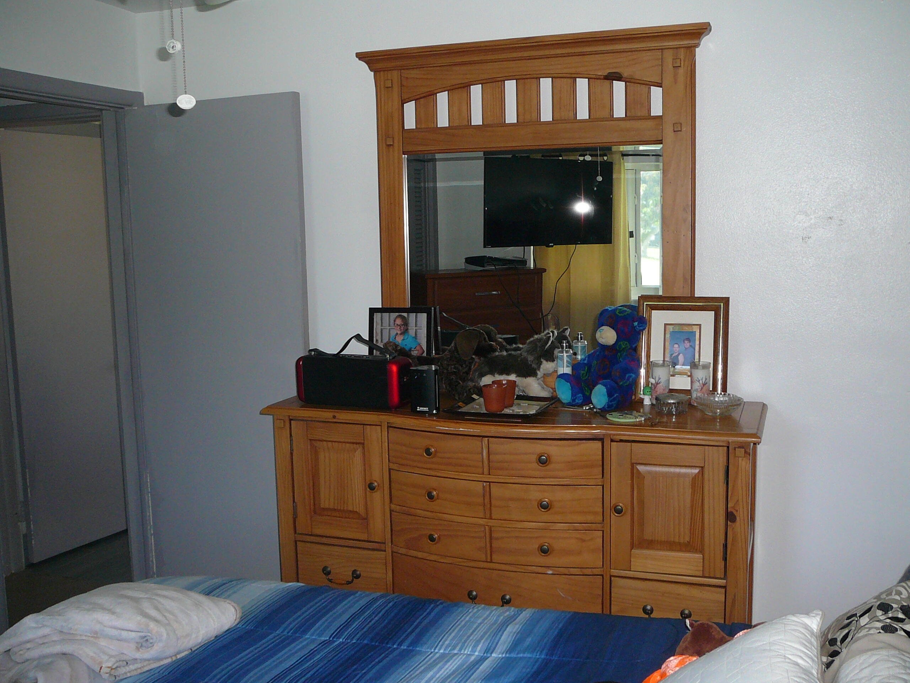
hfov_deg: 52.6
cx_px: 455
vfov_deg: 40.7
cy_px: 342
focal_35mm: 35
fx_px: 920
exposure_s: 1/30
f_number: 2.8
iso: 160
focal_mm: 5.2
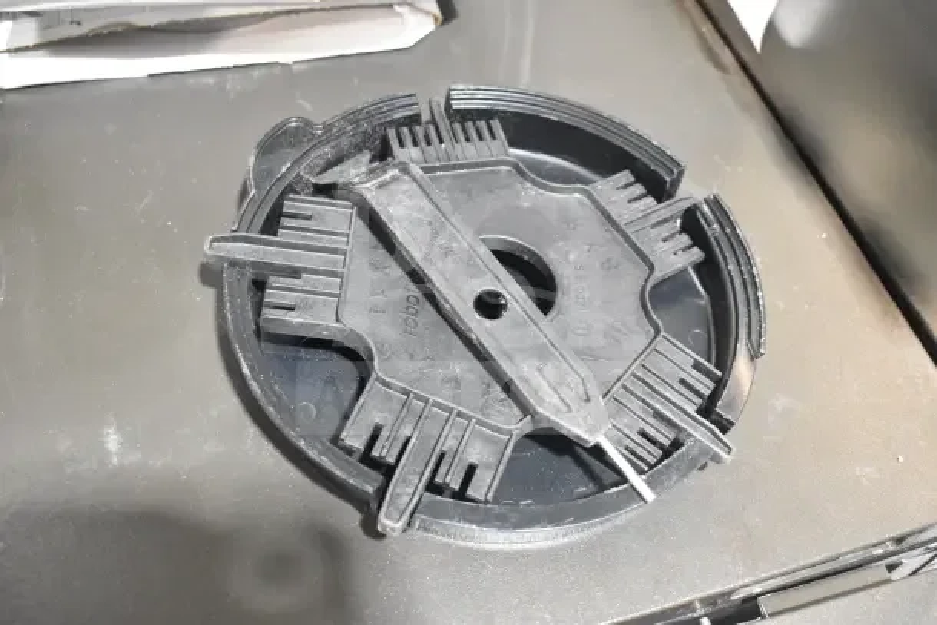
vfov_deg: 35.5
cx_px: 468
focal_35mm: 38
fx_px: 976
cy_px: 312
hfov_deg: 51.3
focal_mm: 25
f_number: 5
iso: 6400
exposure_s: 1/100
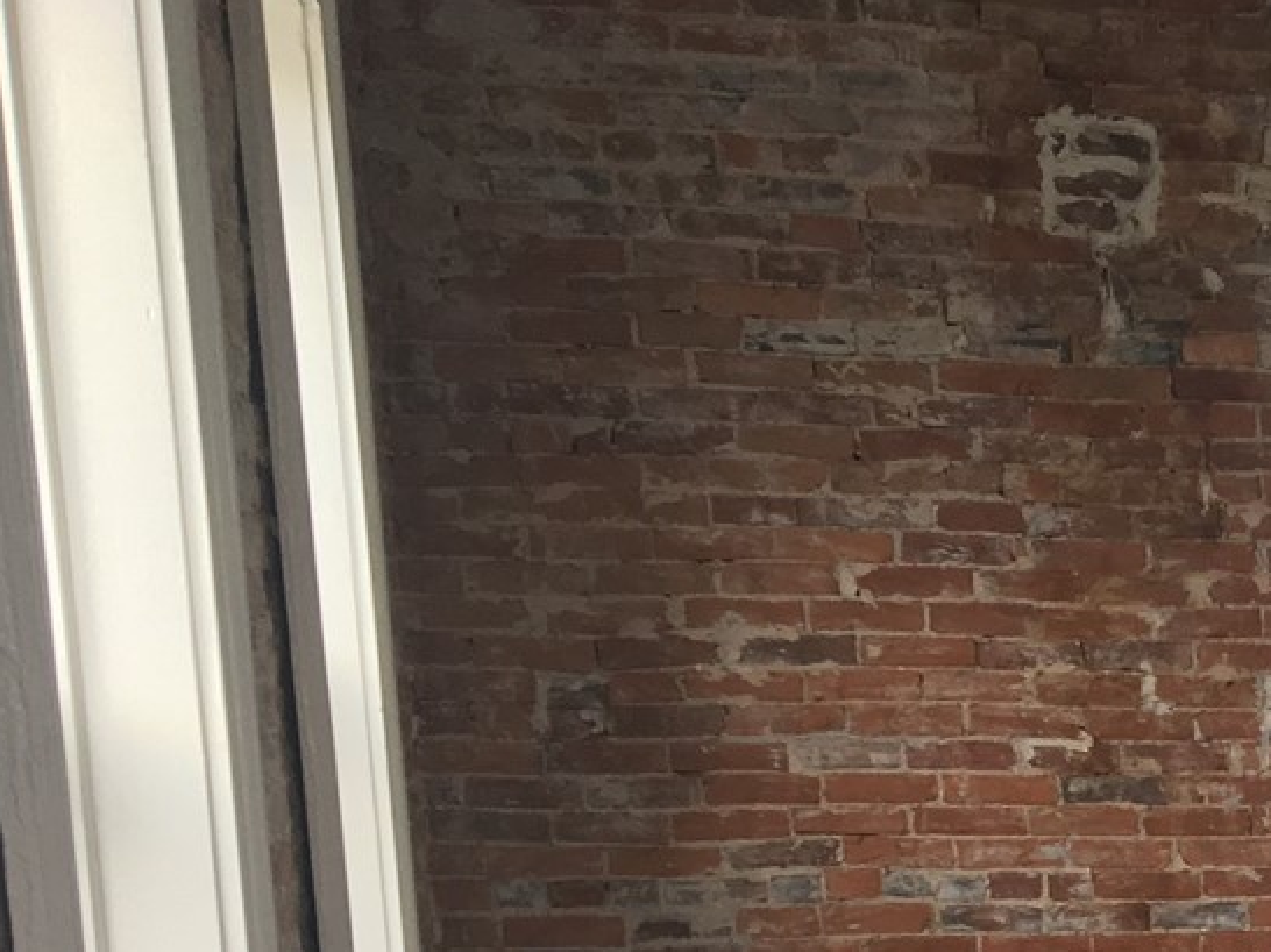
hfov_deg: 20.3
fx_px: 3120
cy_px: 1299
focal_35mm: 85
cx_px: 1813
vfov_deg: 16.3
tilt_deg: -13.7
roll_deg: -1.3
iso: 25
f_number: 2.2
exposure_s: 1/40
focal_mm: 4.15
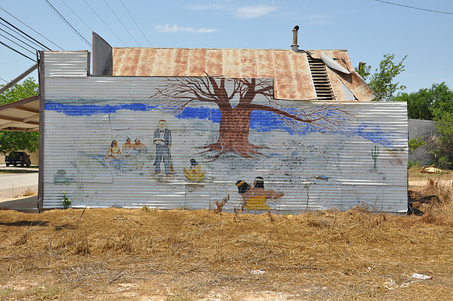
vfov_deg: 35.4
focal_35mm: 38
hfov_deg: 51.3
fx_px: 471
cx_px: 226
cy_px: 150
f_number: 11
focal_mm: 25
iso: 200
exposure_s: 1/125
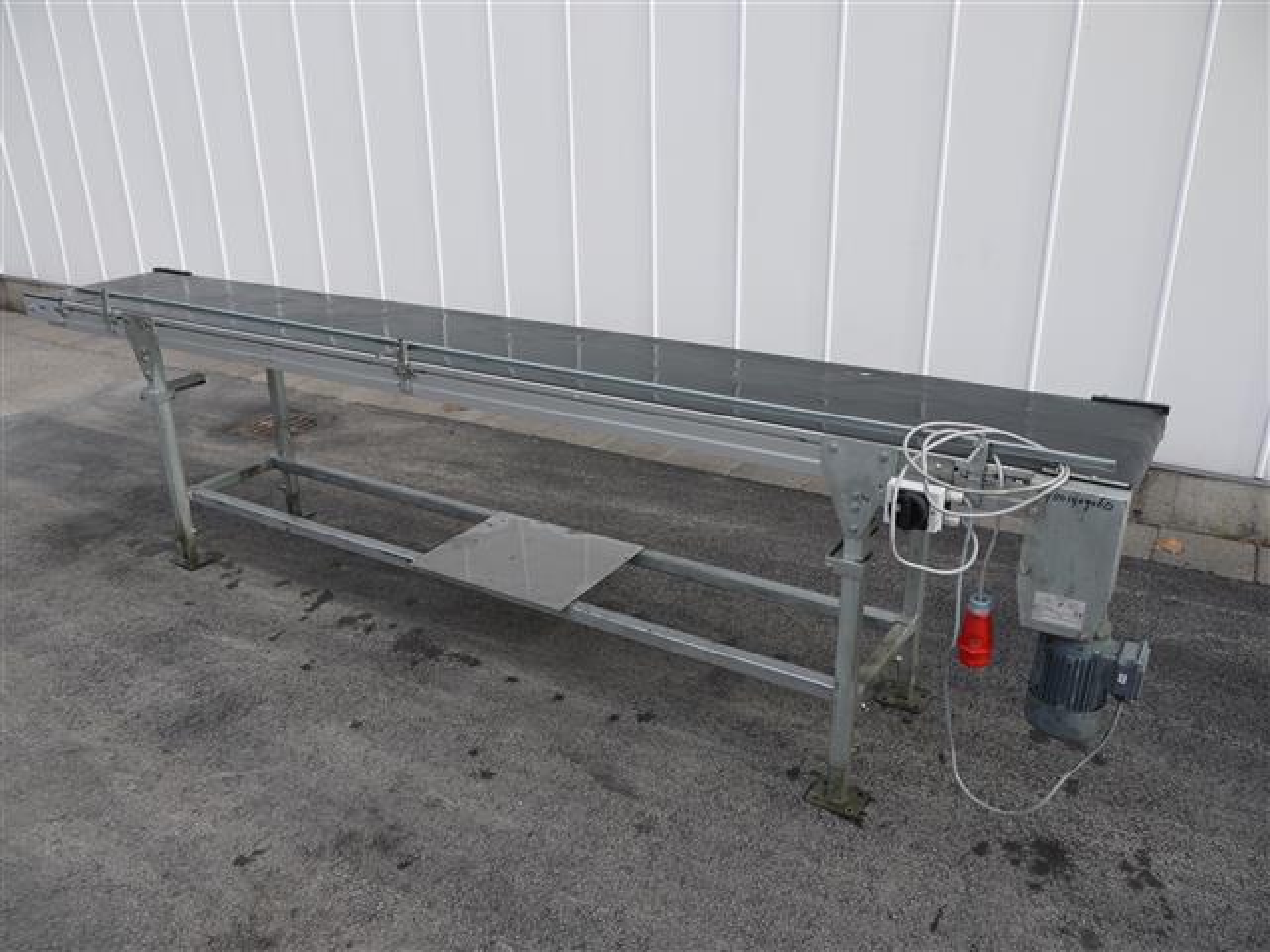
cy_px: 476
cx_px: 635
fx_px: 1101
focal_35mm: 30
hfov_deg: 60.0
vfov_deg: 46.8
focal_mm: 15
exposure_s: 1/250
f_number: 5.6
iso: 100
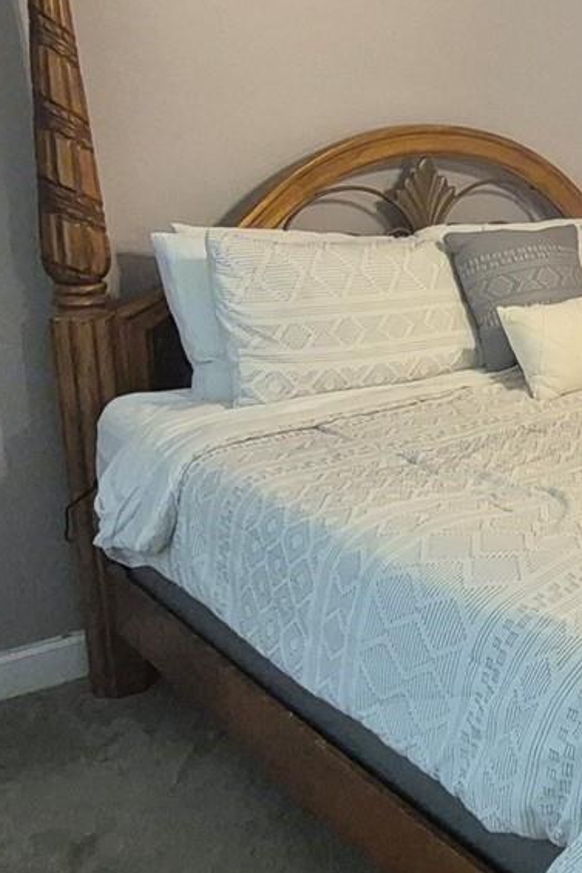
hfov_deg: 24.6
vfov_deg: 40.3
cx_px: 722
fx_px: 1187
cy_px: 413
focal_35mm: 49
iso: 800
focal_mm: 1.74
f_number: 2.2
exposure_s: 1/60
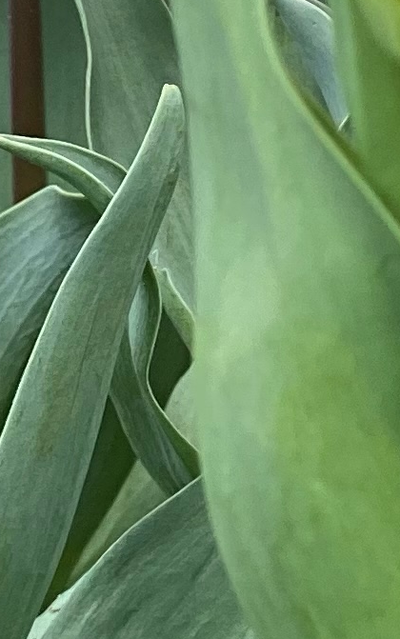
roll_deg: +2.0
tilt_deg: -13.3
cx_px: 997
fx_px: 5767
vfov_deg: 6.2
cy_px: -652
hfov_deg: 3.9
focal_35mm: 331
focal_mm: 6
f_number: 2
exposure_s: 1/378
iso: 20
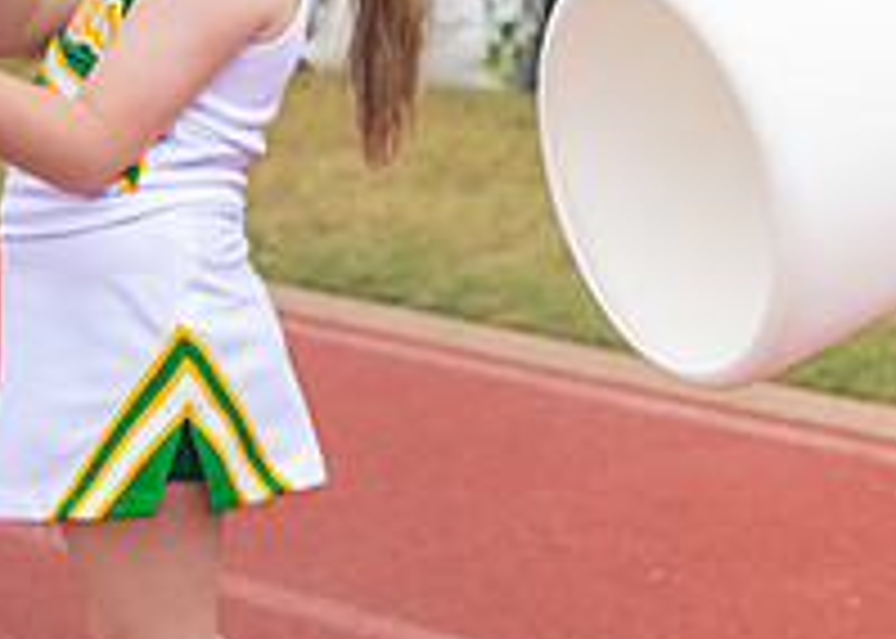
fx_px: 3383
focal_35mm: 133
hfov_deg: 13.9
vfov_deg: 10.7
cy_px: 88
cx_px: 1430
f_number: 2.8
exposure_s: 1/1250
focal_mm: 34.3
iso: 320
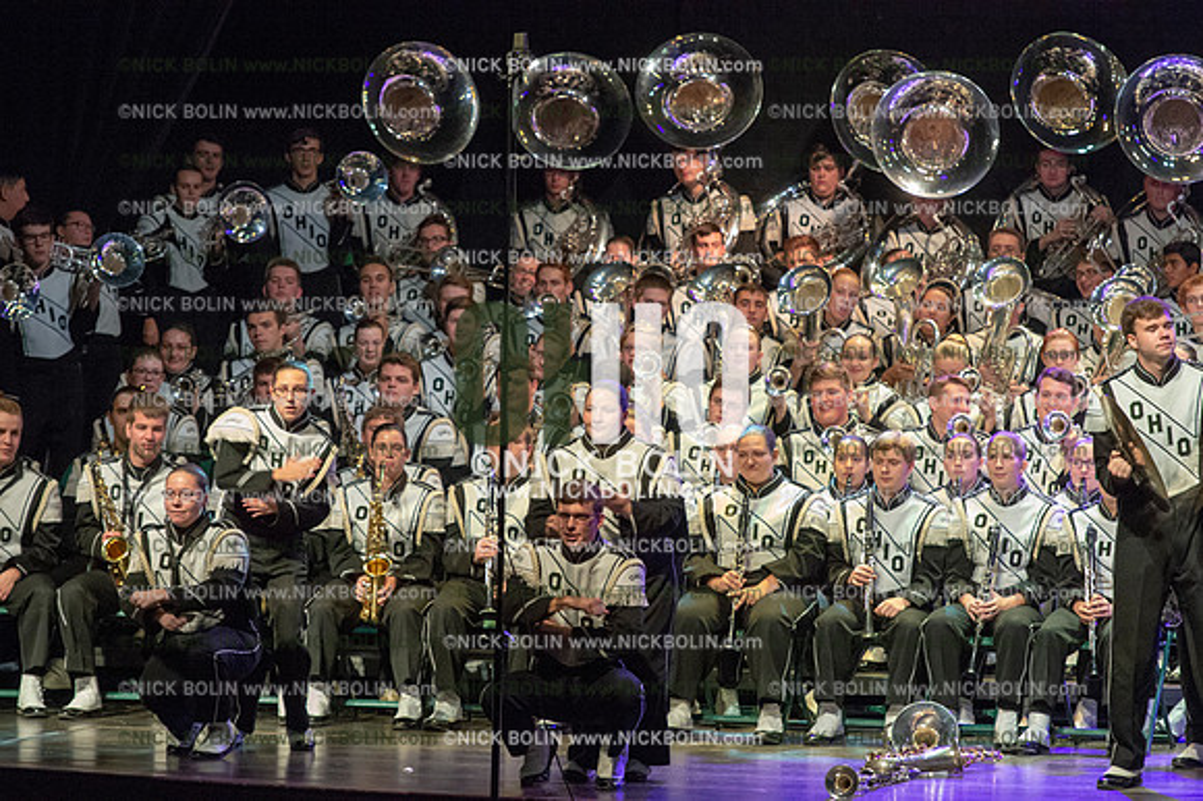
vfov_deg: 6.2
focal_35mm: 220
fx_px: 7347
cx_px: 602
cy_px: 400
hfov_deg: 9.4
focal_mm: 220
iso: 8000
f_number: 7.1
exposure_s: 1/200
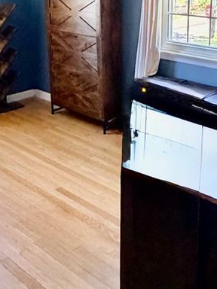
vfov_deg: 33.3
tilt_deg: -11.7
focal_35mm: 56
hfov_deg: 26.1
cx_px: 101
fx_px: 468
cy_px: 53
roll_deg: +0.3
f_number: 2.2
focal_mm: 2.22
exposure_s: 1/60
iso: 500
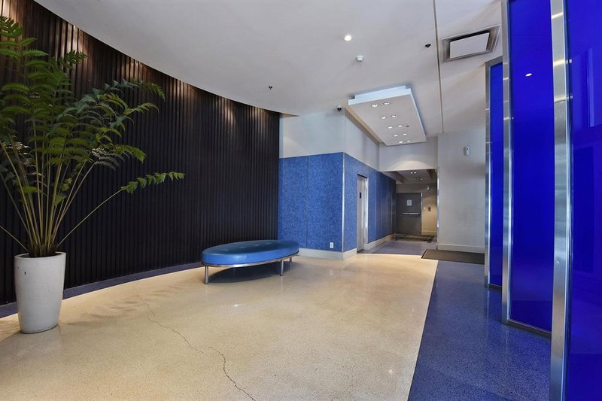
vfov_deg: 77.3
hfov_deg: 100.4
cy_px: 200
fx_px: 251
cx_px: 301
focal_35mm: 15
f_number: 7.1
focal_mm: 10
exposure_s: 1/4
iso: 400
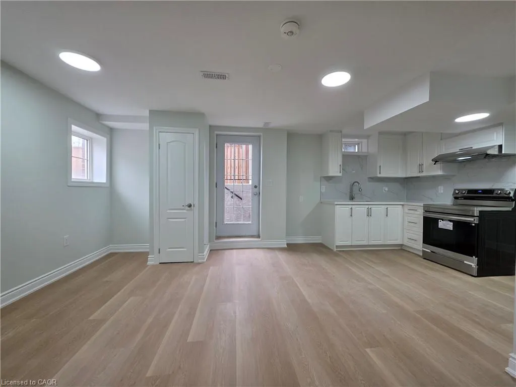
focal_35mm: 13
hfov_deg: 106.2
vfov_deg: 89.9
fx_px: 194
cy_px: 194
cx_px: 258
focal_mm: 2.2
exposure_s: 1/120
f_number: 1.9
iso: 100
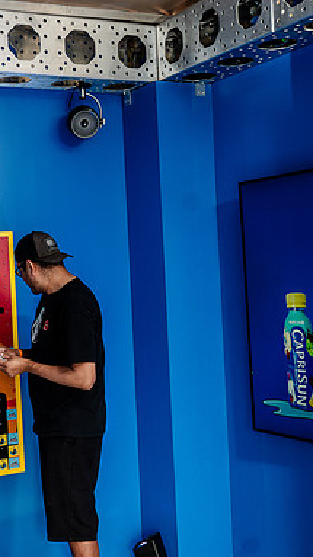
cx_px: 67
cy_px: 278
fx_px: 798
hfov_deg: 21.9
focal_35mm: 54
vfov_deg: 38.5
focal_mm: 34
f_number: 4
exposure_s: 1/200
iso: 200
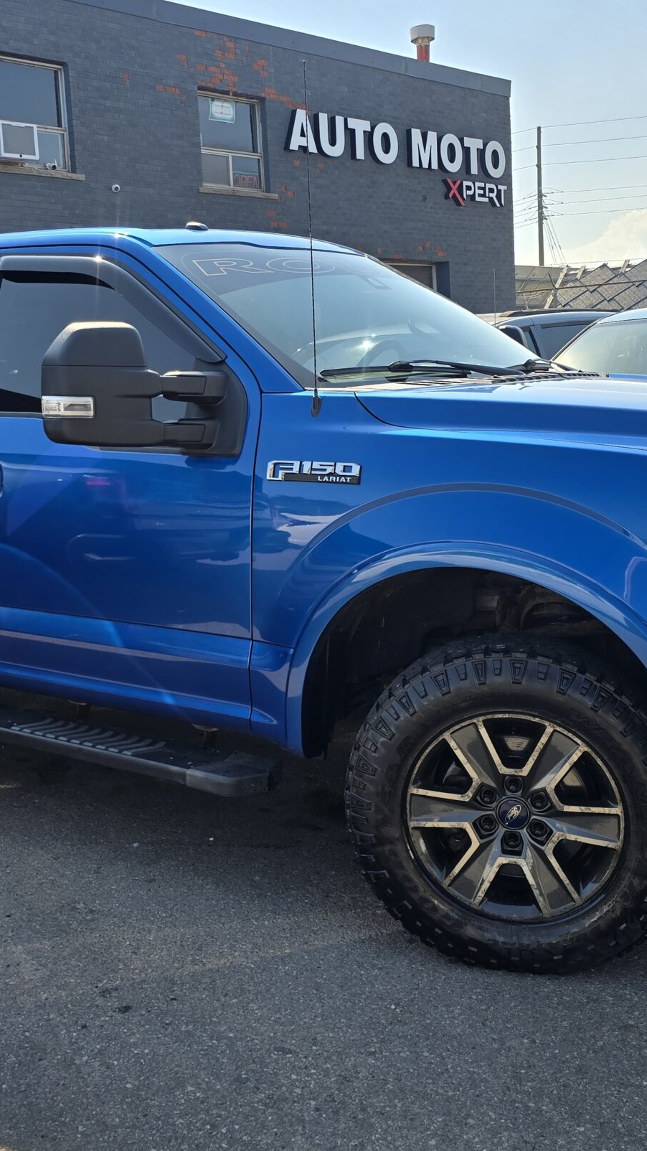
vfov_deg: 50.4
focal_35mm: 40
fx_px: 1220
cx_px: 182
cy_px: 510
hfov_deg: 29.3
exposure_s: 1/827
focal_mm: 6.3
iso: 12
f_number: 1.7
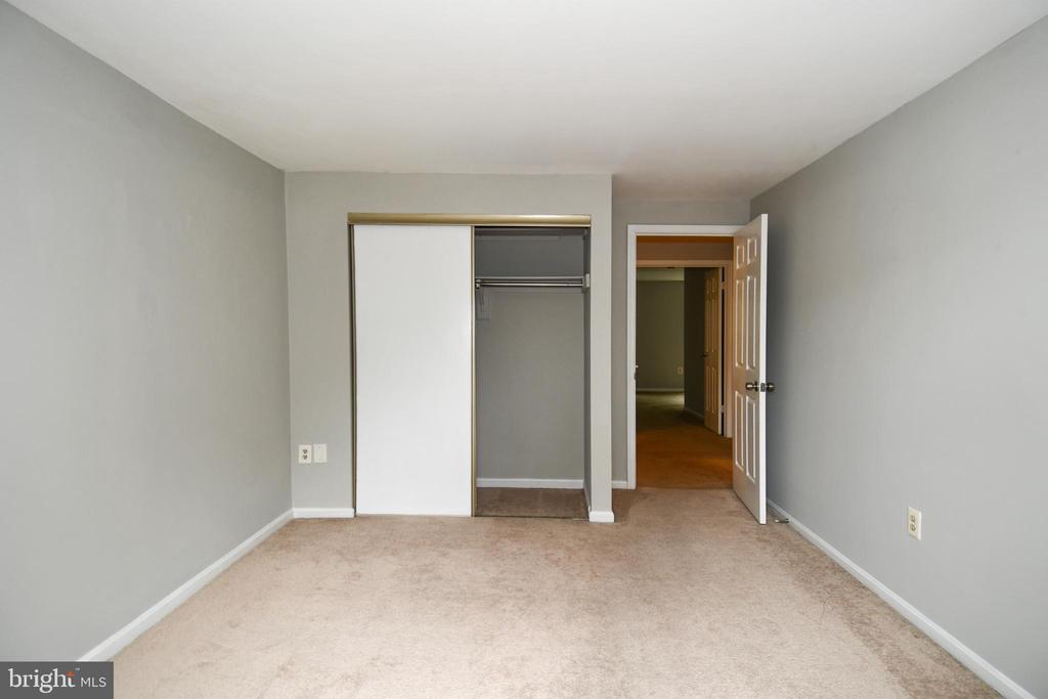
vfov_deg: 67.4
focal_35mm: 18
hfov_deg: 90.0
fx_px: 524
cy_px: 350
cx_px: 524
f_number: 4
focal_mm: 12
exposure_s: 1/60
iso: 250
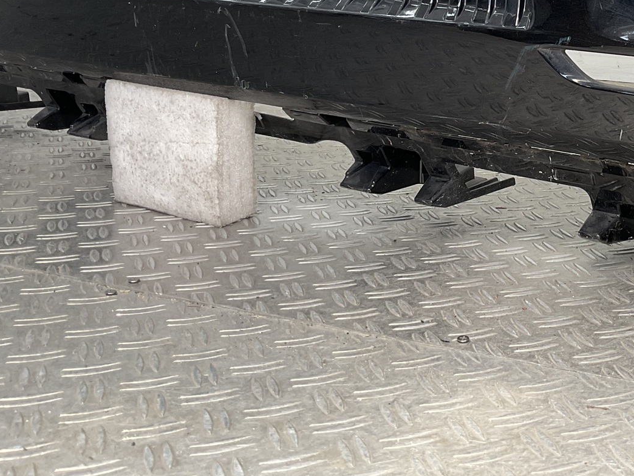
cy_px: 26
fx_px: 1026
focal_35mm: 56
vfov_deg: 25.1
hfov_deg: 32.4
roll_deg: -3.9
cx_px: 589
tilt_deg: -5.3
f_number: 1.8
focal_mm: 3
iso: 16
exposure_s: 1/115
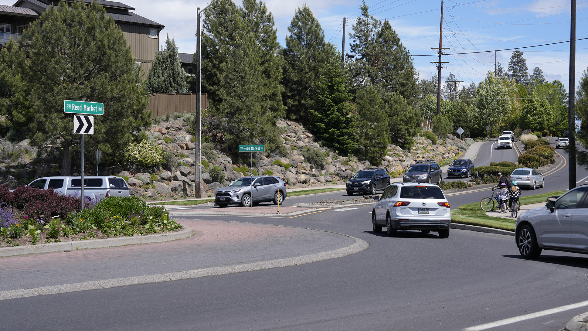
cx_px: 296
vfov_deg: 16.3
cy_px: 135
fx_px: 1154
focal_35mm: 74
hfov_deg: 28.6
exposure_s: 1/250
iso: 100
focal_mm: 70
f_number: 8
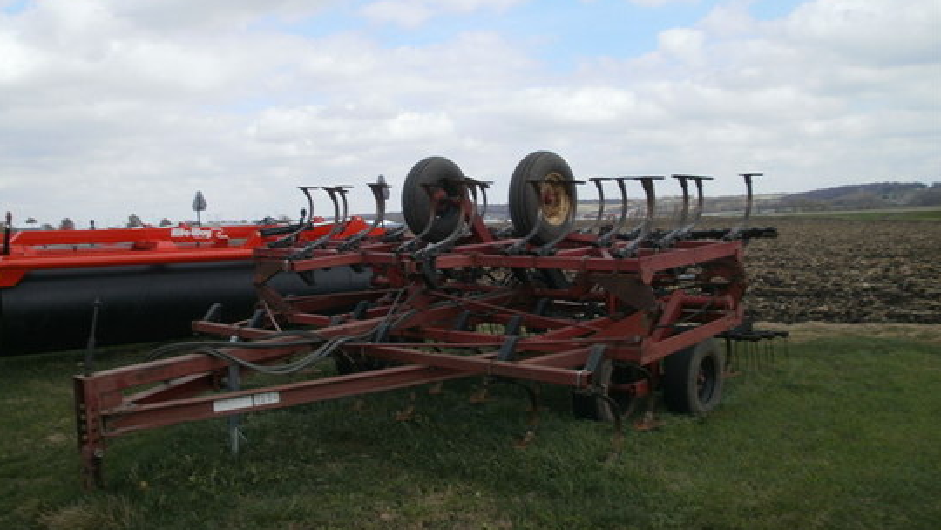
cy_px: 265
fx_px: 849
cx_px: 470
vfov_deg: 34.7
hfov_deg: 58.0
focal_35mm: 34
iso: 100
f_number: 8.5
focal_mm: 5.45
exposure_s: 1/160
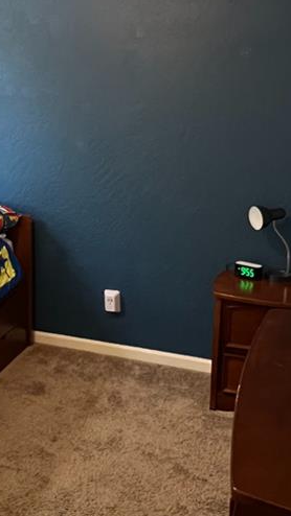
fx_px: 590
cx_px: -6
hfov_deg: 26.2
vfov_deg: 47.2
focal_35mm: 43
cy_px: 220
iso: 640
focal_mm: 1.57
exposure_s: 1/60
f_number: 1.8
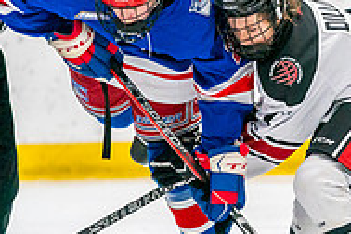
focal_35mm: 690
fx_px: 6727
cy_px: 124
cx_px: 267
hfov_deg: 3.0
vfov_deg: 2.0
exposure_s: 1/1250
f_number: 2.8
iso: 3200
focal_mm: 200
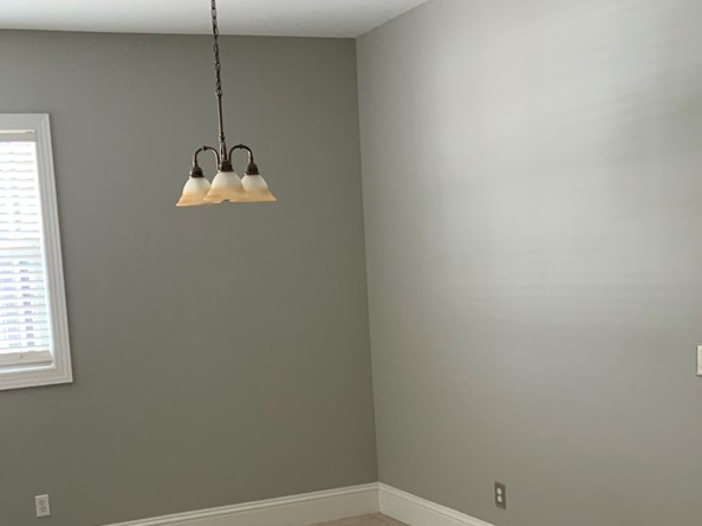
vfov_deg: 28.8
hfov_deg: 38.0
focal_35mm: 50
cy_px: 361
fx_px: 1014
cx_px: 268
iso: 160
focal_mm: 3
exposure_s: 1/60
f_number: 1.8
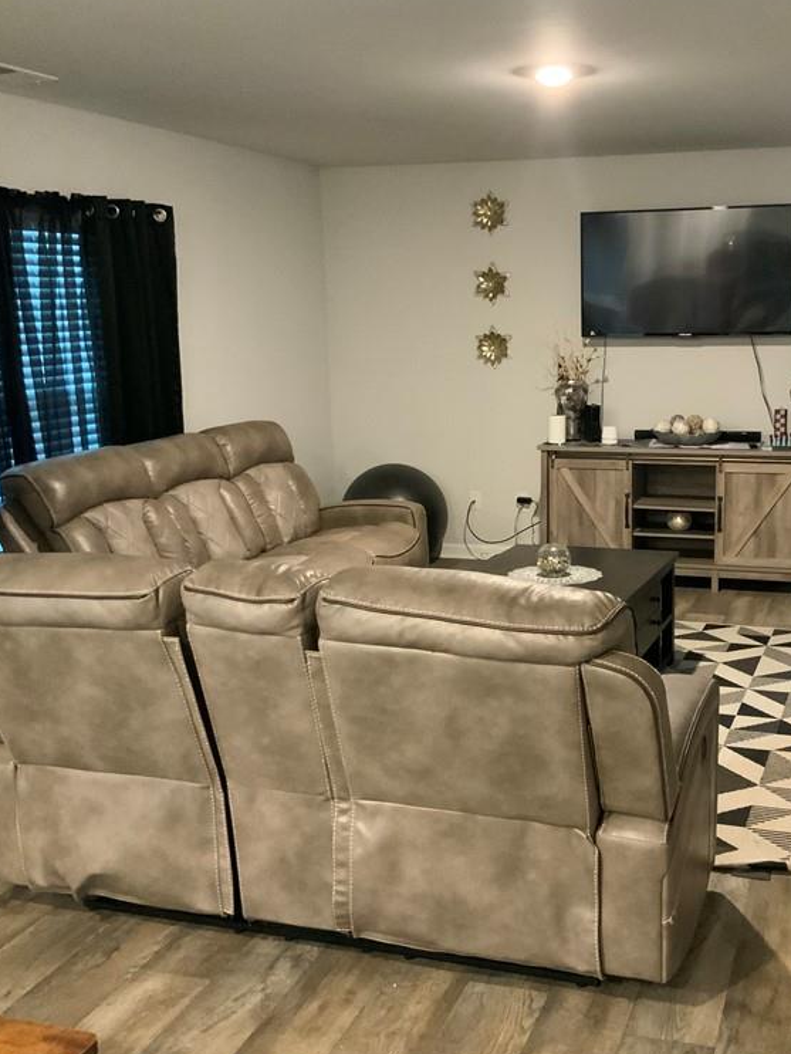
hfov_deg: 35.6
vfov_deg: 46.8
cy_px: 528
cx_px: 535
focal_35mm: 40
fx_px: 1218
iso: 500
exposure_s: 1/30
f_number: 1.8
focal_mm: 3
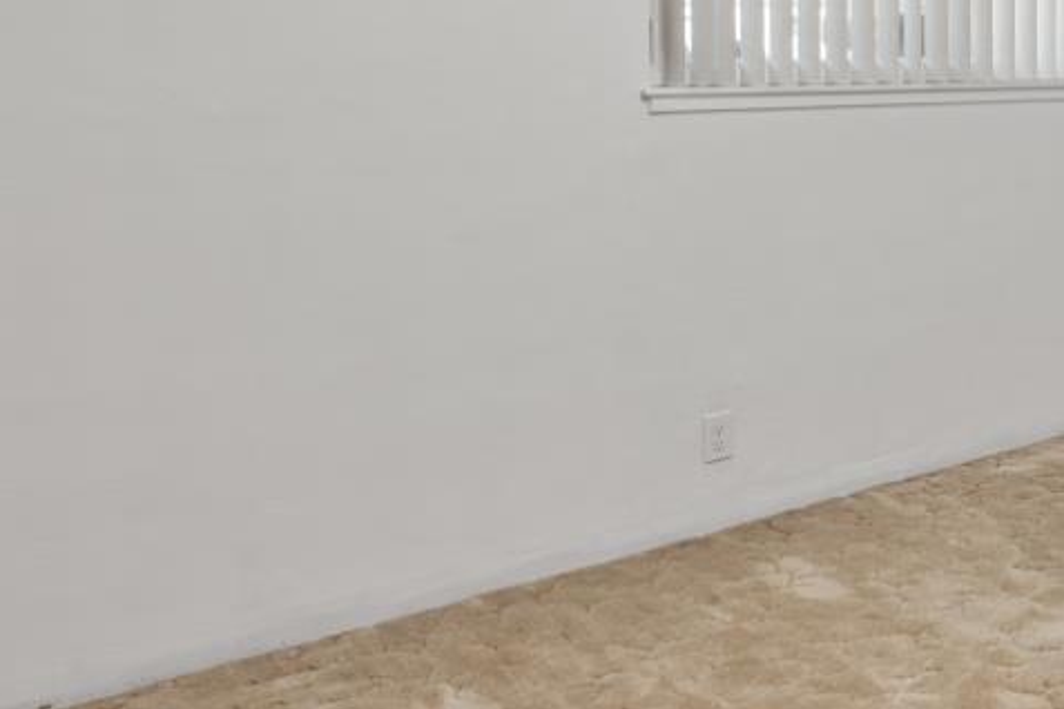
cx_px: 1278
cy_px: 183
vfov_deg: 30.0
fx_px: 1300
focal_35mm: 44
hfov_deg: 35.2
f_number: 9
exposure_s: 1/2
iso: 250
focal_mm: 14
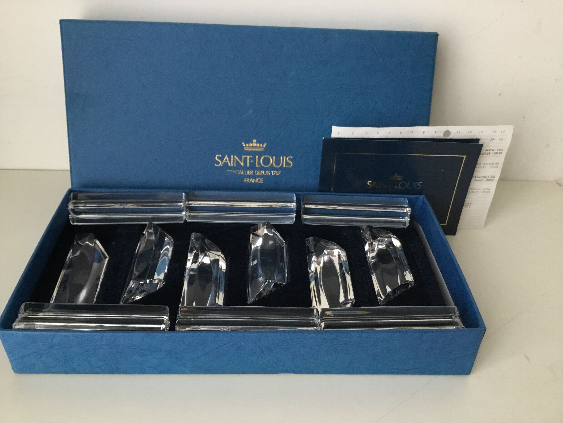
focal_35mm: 31
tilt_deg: -35.5
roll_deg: -1.5
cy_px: 212
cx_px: 282
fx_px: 504
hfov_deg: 58.4
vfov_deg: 45.4
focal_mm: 3.3
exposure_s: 1/33
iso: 64
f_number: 2.4
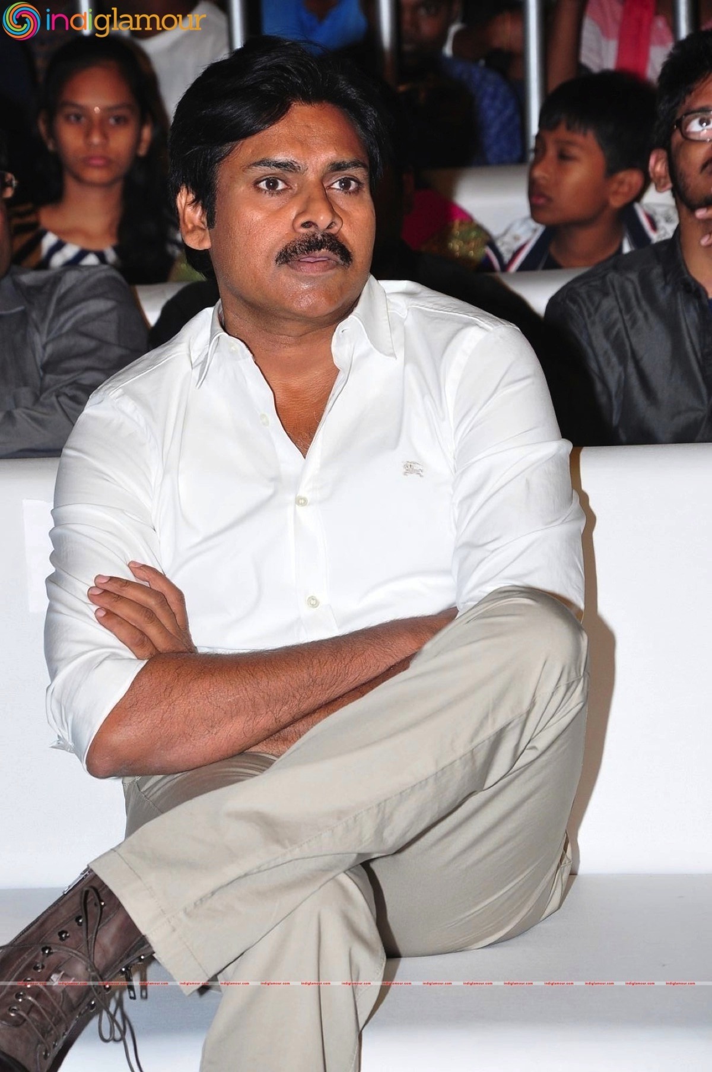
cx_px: 356
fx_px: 4683
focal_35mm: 158
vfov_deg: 13.1
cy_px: 536
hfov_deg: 8.7
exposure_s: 1/125
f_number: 8
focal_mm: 105
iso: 500
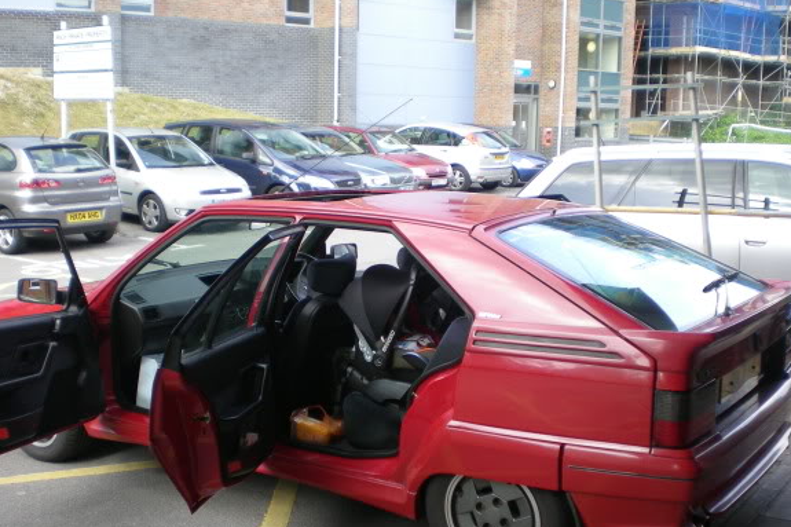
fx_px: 966
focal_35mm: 44
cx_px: 385
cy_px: 325
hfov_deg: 44.5
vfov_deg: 30.4
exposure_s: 1/72.7
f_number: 3.1
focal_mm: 6.3
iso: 50
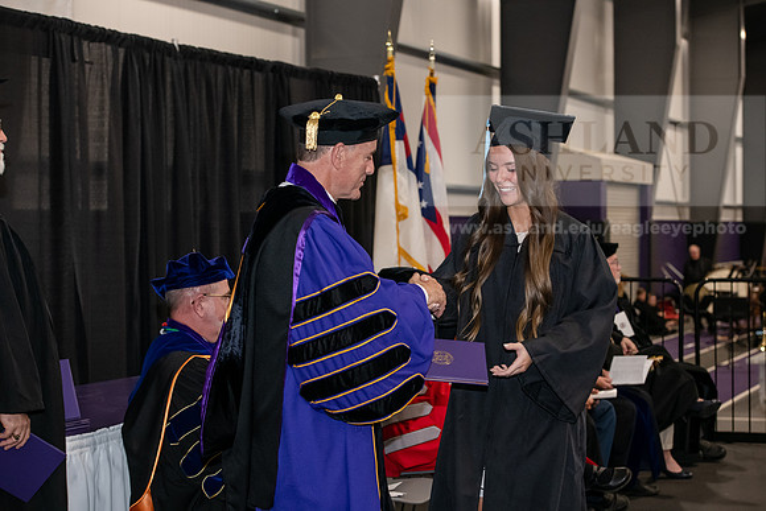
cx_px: 383
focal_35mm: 70
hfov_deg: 28.8
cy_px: 256
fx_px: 1490
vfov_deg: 19.5
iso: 2500
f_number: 5
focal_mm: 70
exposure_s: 1/200
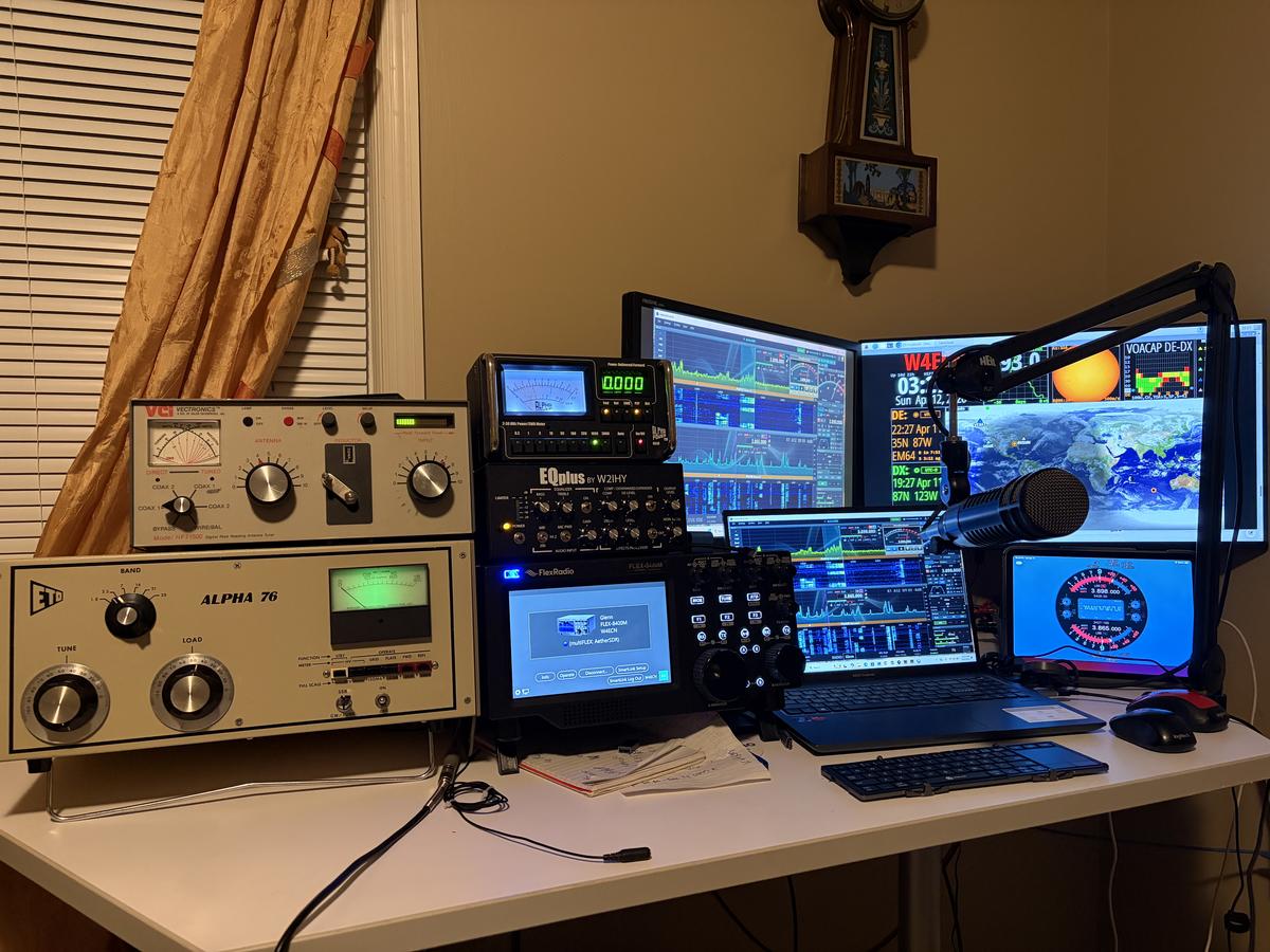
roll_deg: +1.1
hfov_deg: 67.3
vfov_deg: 53.1
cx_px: 635
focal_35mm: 26
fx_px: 954
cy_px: 476
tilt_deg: -1.8
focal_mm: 5.96
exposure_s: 1/40
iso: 500
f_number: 1.6
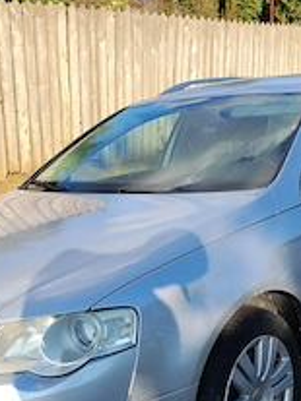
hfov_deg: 25.7
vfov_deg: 33.0
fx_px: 650
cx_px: 233
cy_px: 341
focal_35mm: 56
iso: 50
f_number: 1.8
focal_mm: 4.22
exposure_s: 1/834
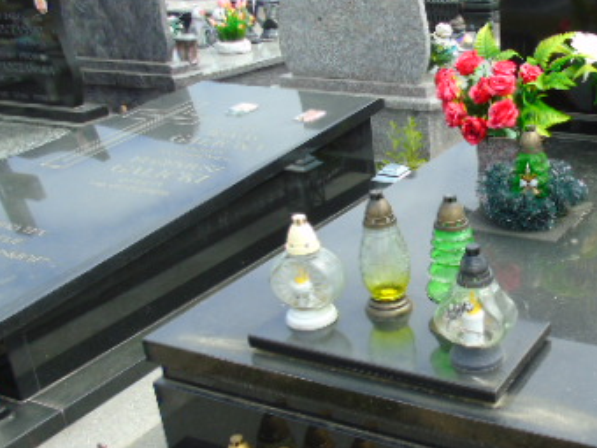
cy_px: 255
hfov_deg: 38.0
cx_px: 523
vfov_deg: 30.8
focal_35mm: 47
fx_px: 811
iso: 80
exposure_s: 1/400
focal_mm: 4.4
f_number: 3.4
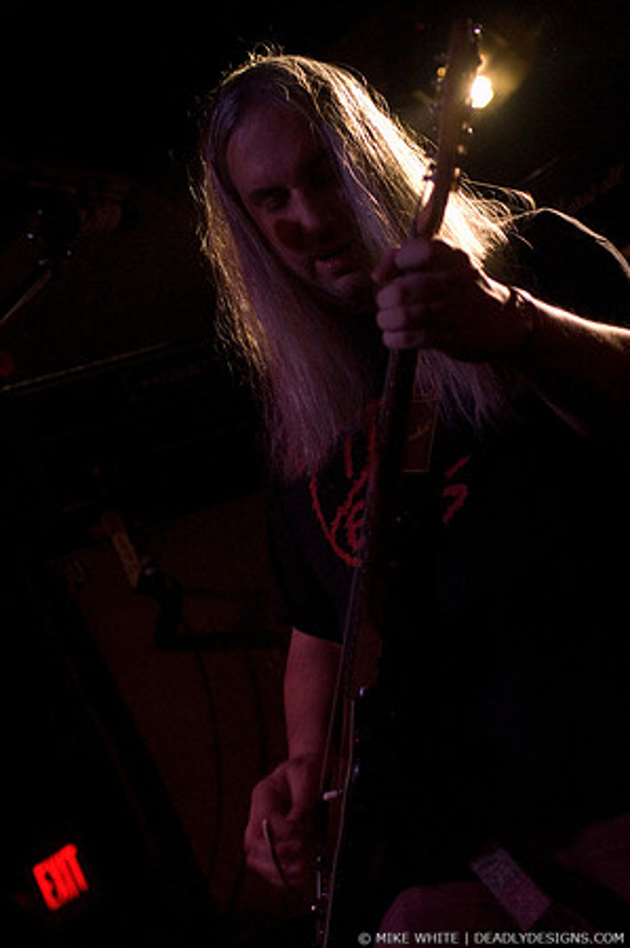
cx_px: 315
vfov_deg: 28.1
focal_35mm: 72
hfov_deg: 18.9
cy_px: 474
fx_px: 1894
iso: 1600
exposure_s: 1/30
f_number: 2.8
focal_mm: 48
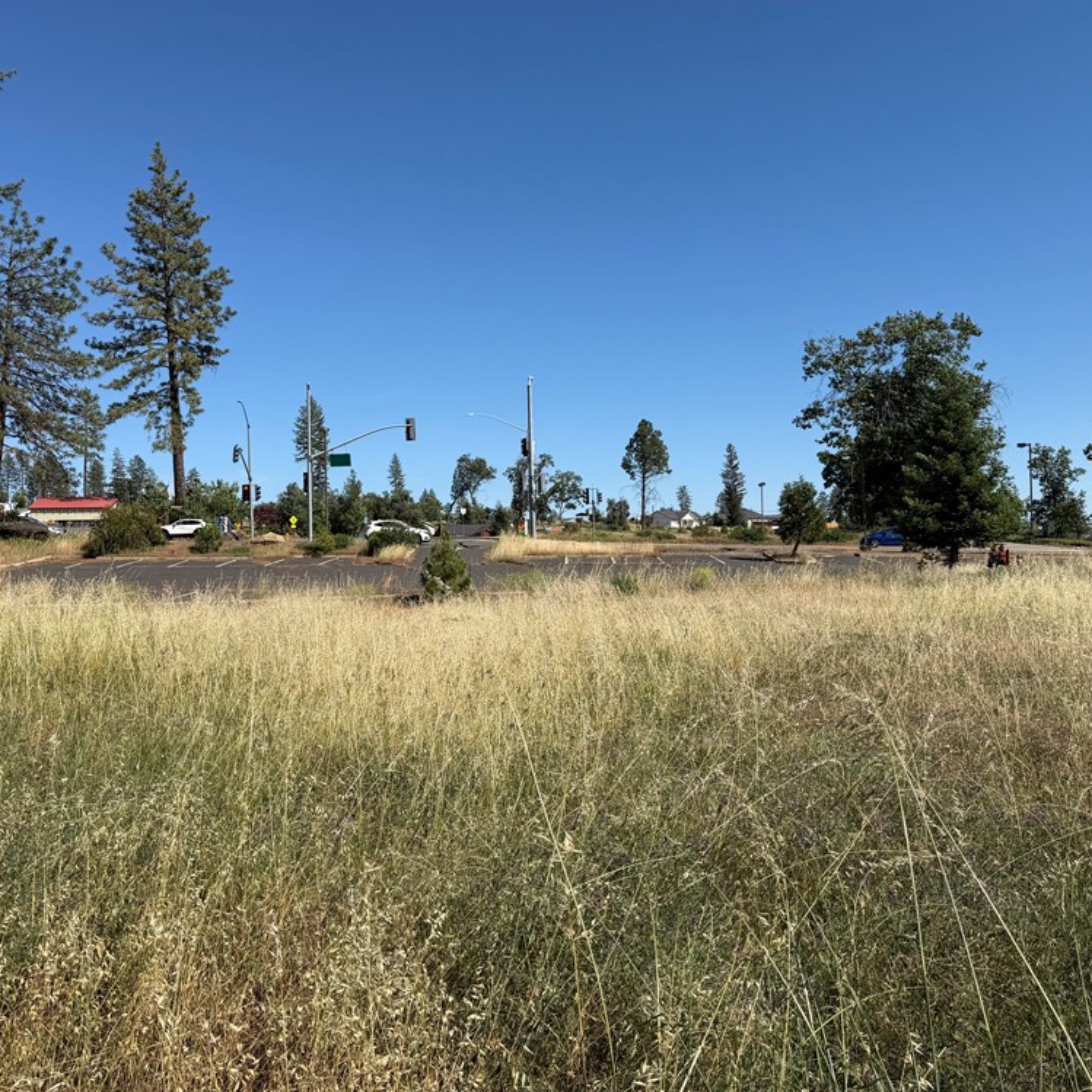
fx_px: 1035
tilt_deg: +0.5
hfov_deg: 55.4
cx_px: 469
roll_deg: +2.1
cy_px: 548
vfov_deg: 55.6
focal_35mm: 29
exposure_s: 1/5714
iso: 80
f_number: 1.78
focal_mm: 6.76
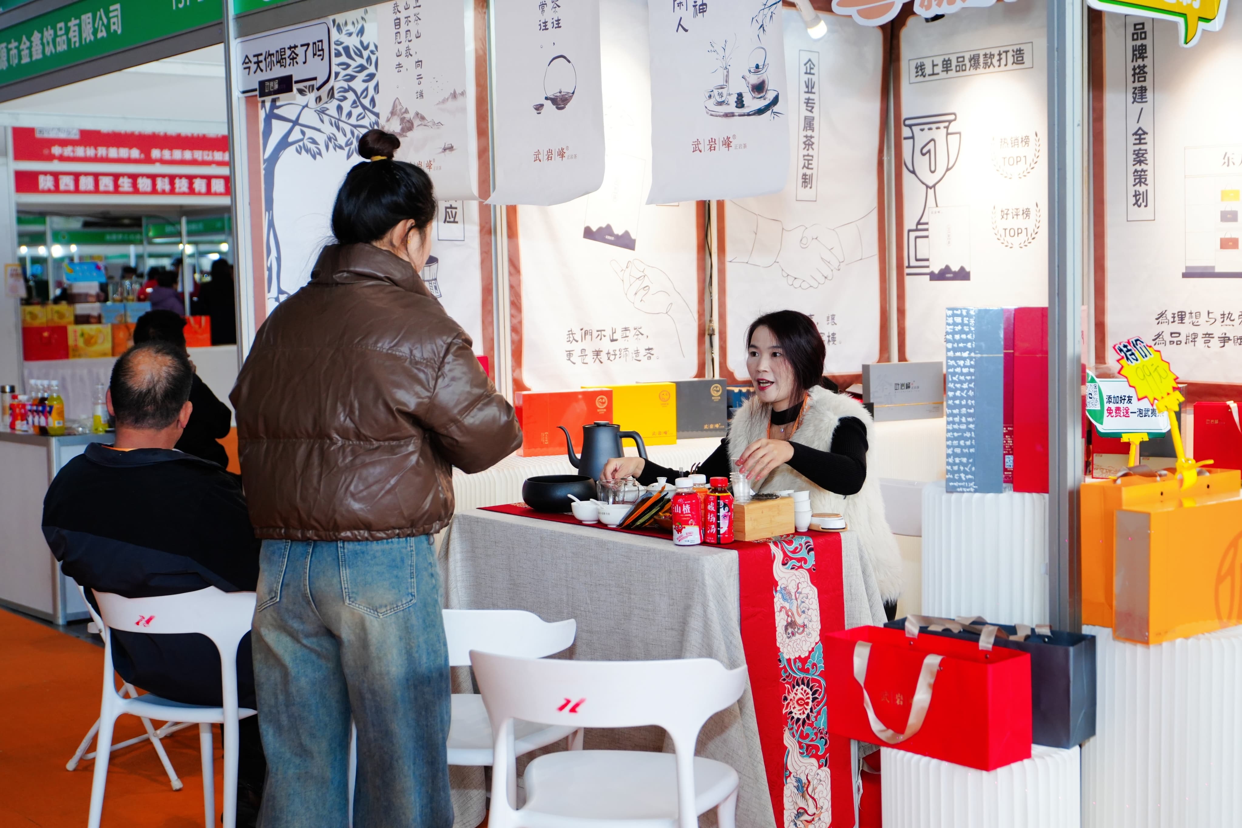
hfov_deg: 39.6
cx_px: 621
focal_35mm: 50
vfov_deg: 27.0
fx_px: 1725
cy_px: 414
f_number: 4
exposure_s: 1/100
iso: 800
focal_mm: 50
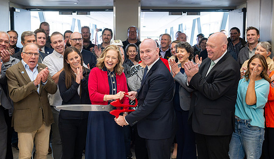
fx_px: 330
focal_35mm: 45
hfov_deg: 45.1
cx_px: 137
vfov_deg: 27.1
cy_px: 62
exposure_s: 1/320
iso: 4000
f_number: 4
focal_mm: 38
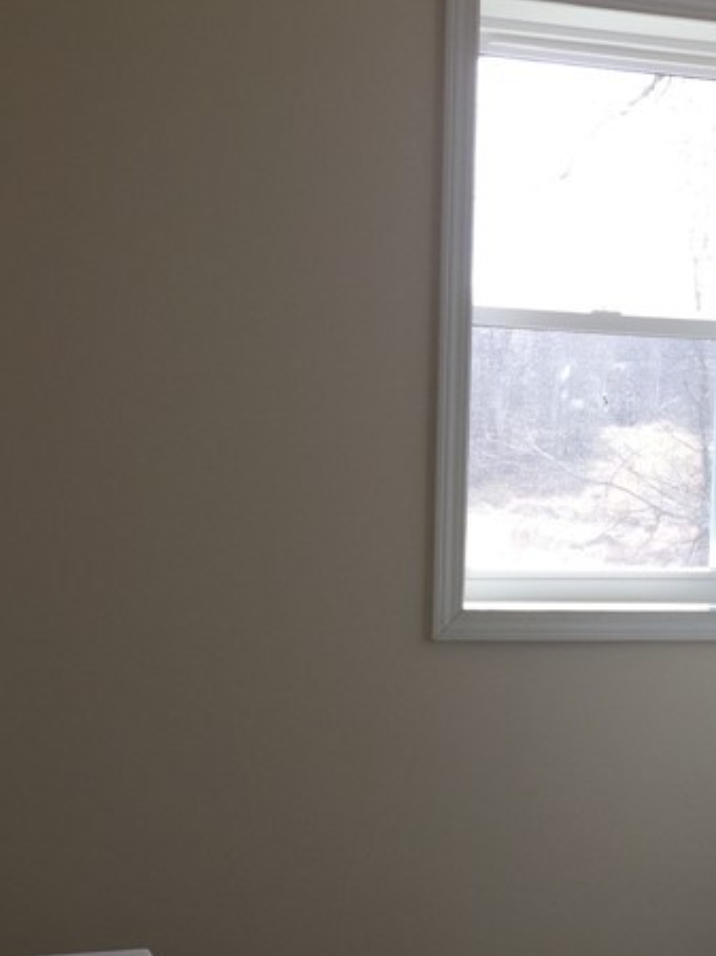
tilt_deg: -4.7
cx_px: 574
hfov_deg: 21.9
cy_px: 627
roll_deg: -2.0
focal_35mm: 66
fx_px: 1822
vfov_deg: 29.2
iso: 32
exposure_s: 1/121
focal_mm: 4.15
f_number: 2.2
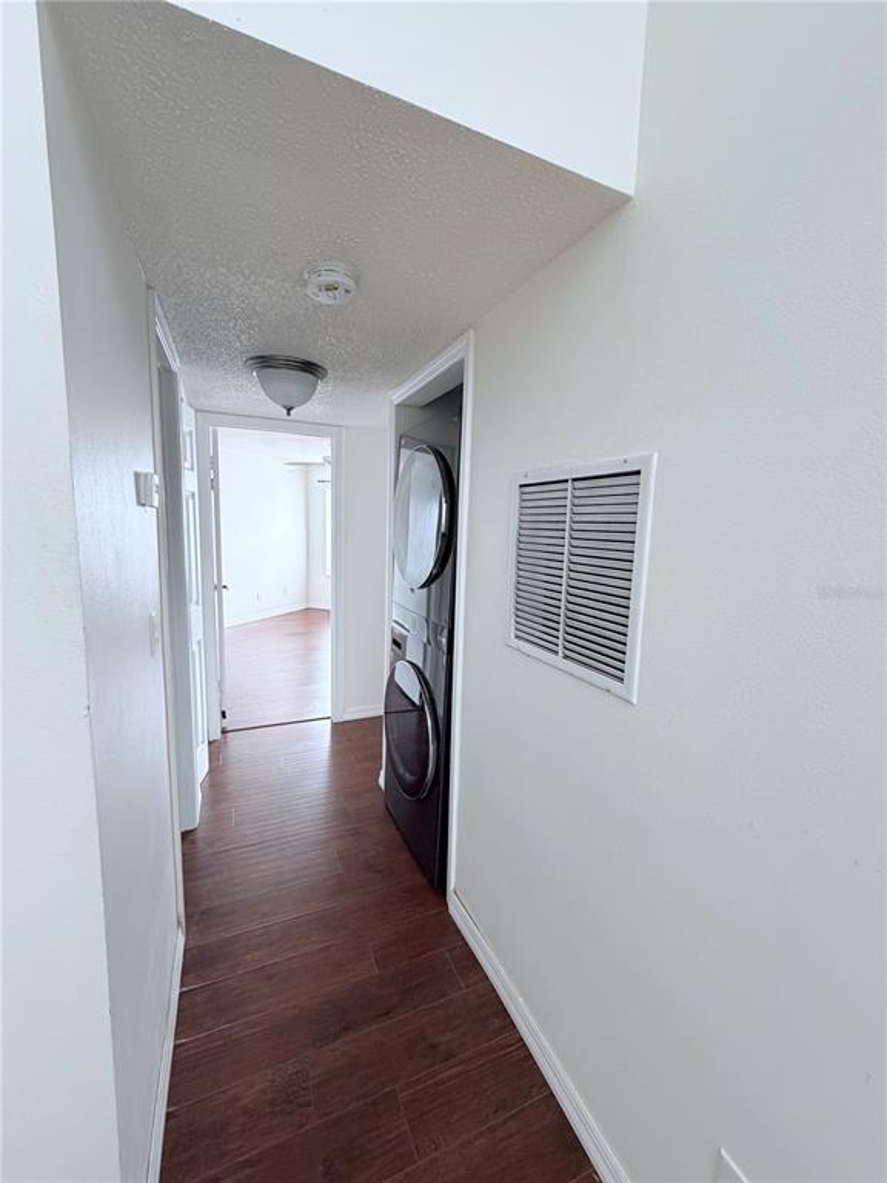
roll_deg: -1.8
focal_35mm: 14
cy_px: 592
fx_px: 478
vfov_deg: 102.1
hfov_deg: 85.7
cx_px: 444
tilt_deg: -7.2
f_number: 2.2
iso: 320
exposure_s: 1/118
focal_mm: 2.22
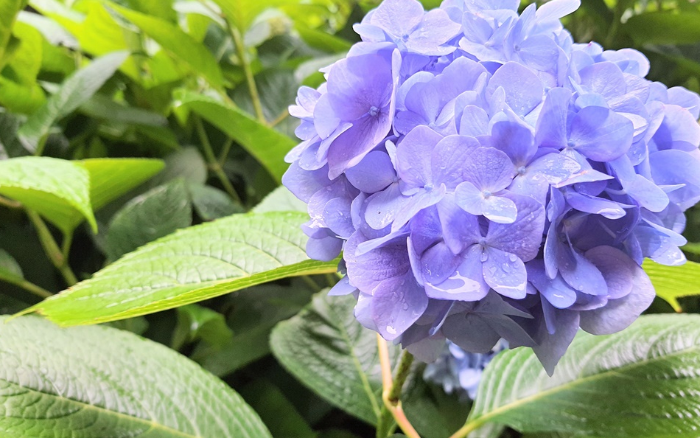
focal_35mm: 29
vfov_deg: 43.1
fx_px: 553
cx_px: 362
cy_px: 205
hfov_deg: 64.6
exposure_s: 1/120
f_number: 1.7
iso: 125
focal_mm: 4.32
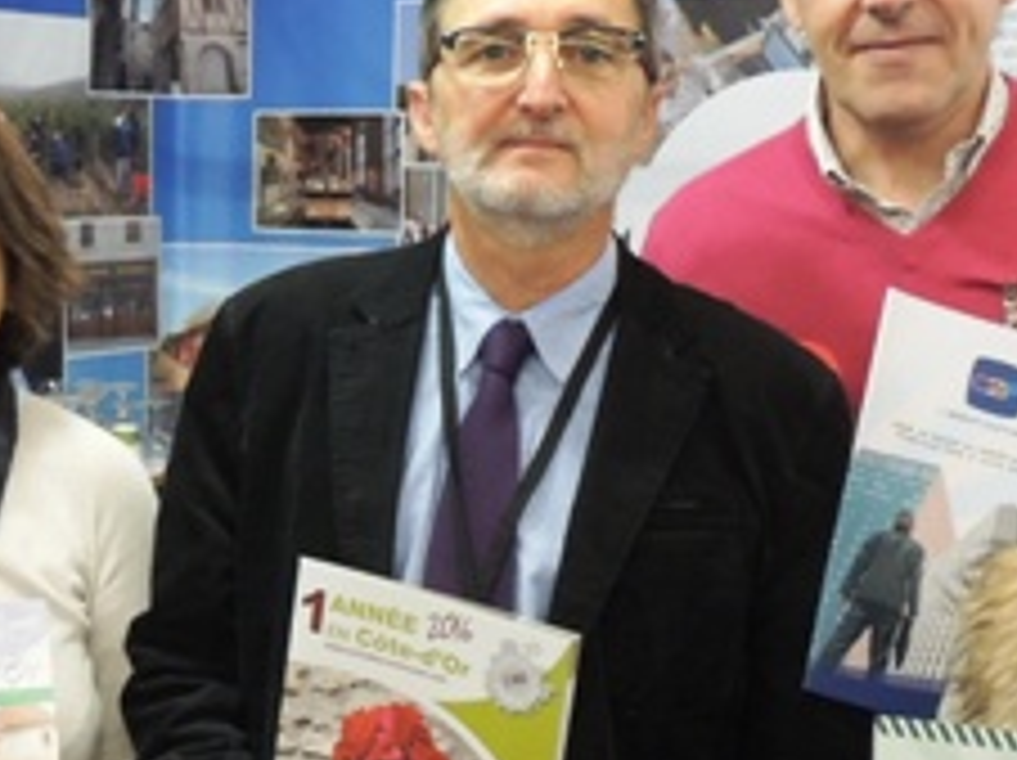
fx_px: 1996
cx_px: 261
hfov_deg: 28.2
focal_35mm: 68
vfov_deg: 21.6
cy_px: 427
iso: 400
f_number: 3
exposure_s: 1/25
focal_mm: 4.3
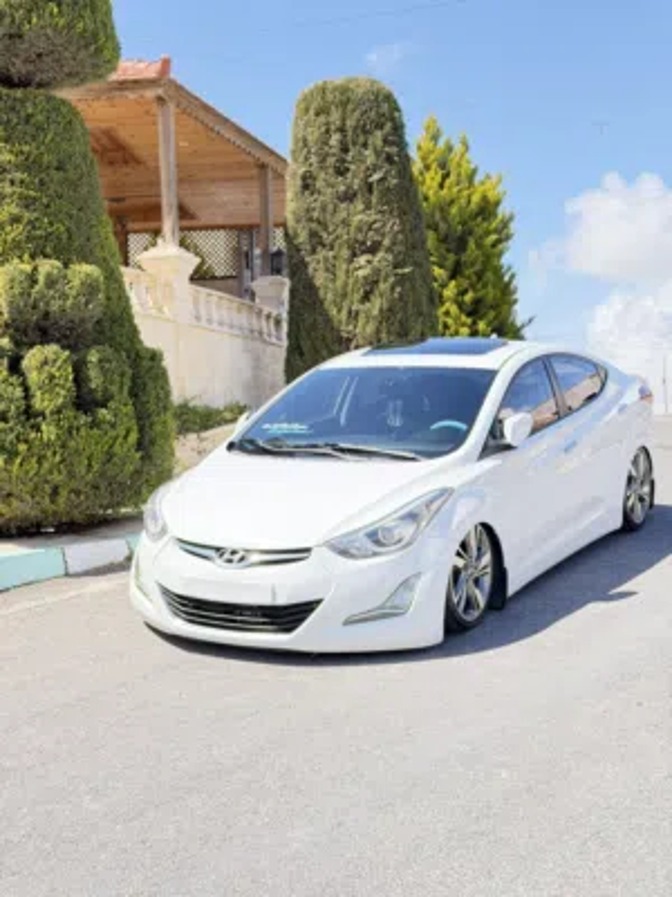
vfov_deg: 39.7
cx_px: 336
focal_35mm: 48
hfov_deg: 30.3
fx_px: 1242
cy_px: 448
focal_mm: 6.76
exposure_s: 1/1203
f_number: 1.78
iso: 100
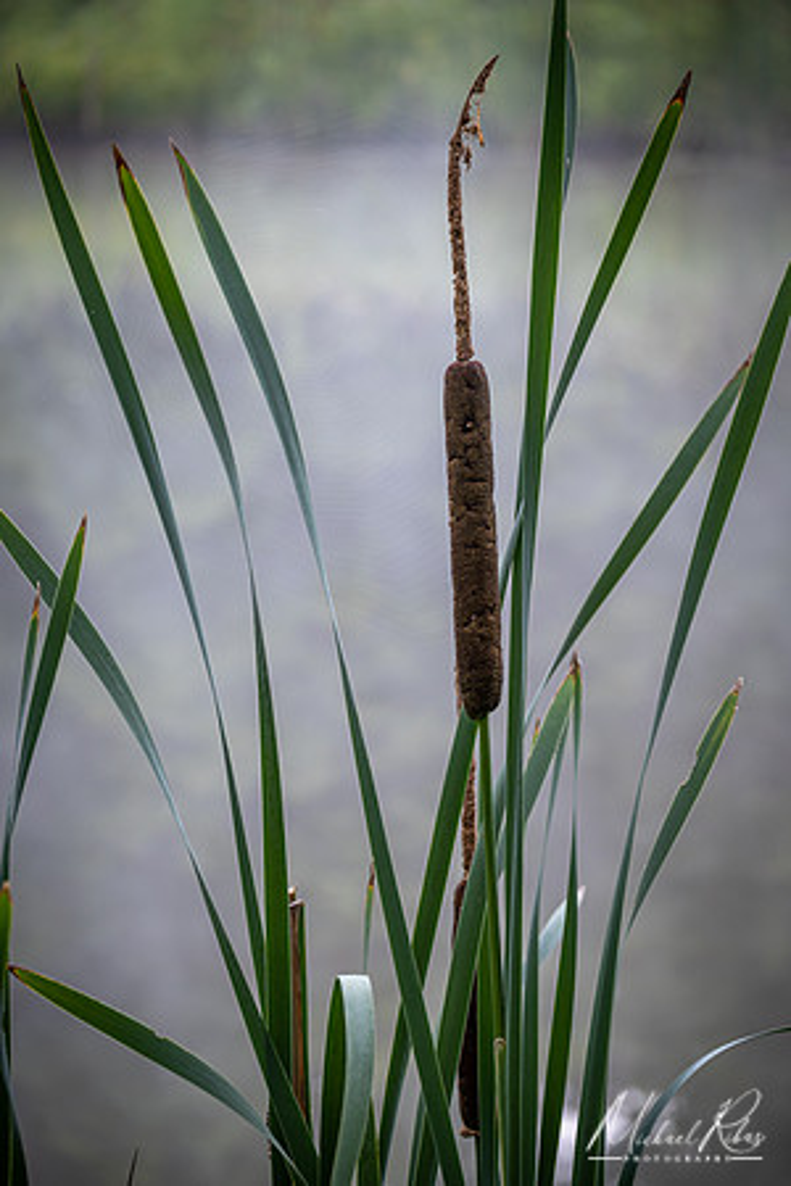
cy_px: 593
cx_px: 396
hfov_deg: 8.3
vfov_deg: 12.5
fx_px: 5438
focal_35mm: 165
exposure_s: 1/6
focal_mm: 110
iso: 100
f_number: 6.3
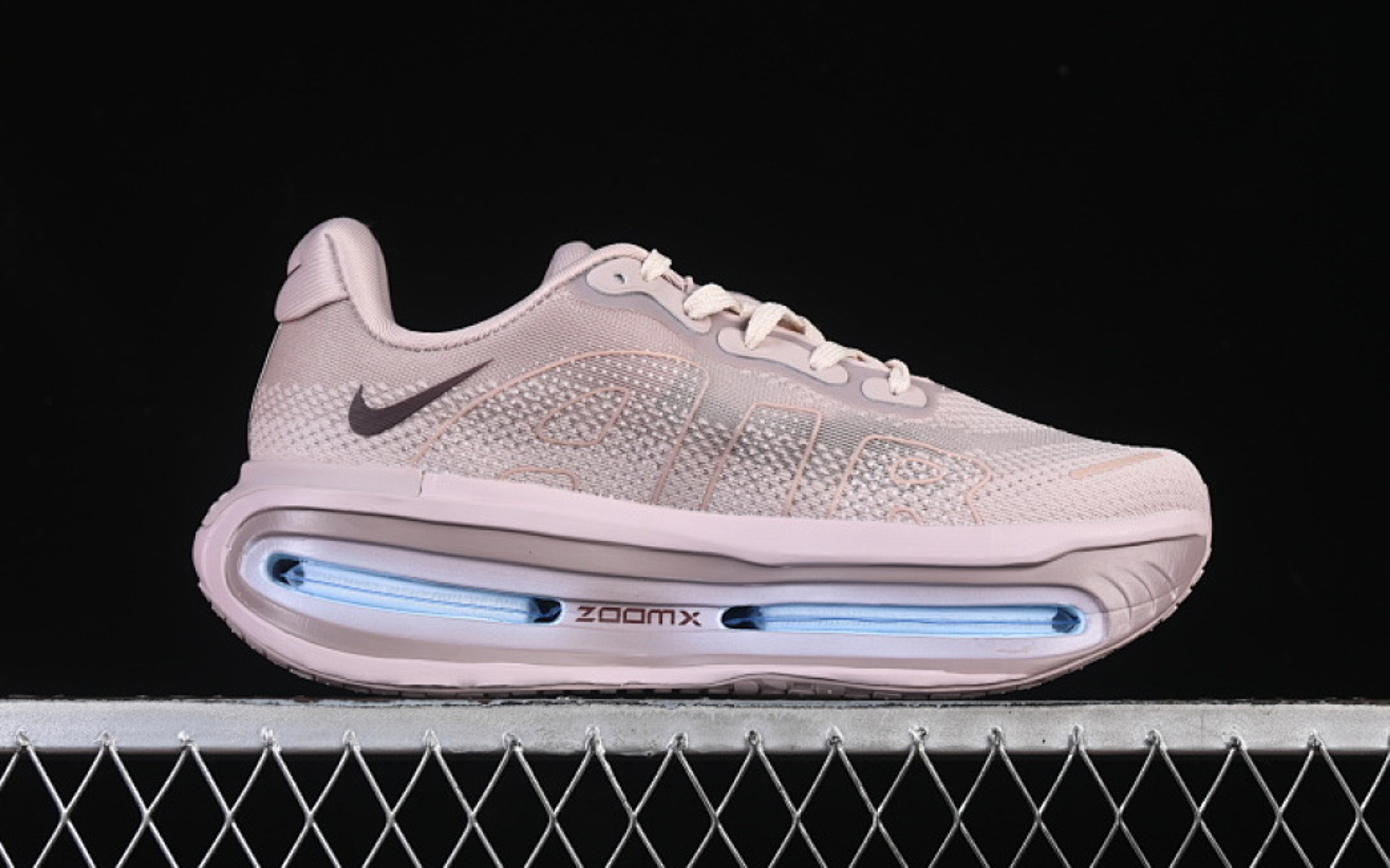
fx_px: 2993
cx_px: 698
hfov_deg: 26.1
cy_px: 405
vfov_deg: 16.5
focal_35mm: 79
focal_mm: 50
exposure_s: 1/80
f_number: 8
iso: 160
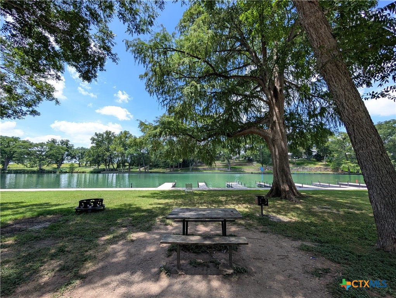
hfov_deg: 110.5
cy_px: 149
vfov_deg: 94.6
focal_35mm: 12
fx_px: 137
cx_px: 198
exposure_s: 1/1427
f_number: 1.7
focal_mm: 2.02
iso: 48
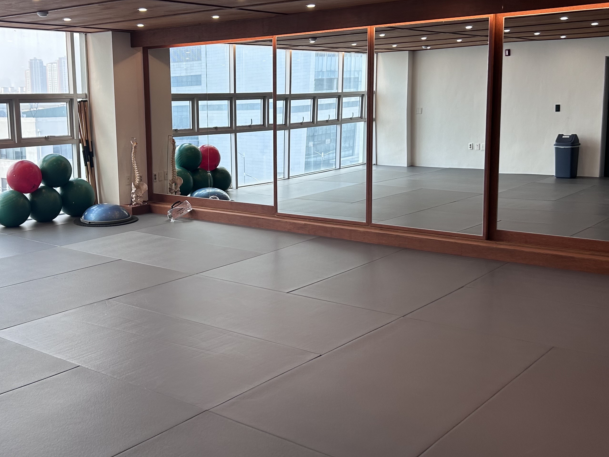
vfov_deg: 35.0
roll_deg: +0.9
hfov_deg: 45.3
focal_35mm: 41
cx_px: 225
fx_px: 721
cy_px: 188
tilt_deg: -7.9
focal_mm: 5.7
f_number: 1.5
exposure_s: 1/200
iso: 40
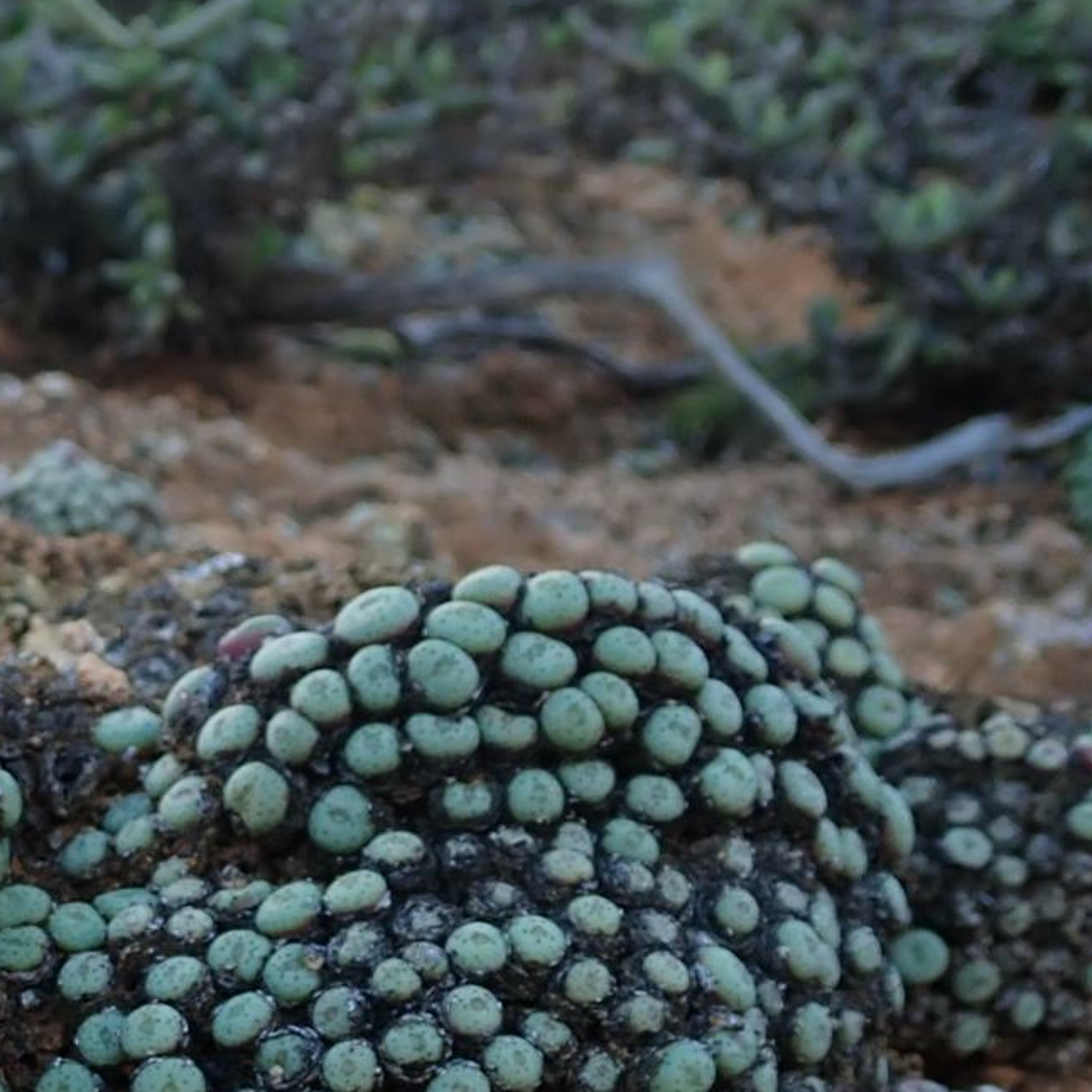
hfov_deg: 19.7
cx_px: -275
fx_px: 2927
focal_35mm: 82
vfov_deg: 20.3
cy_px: 1170
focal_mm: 5.5
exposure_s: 1/100
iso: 100
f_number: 3.2
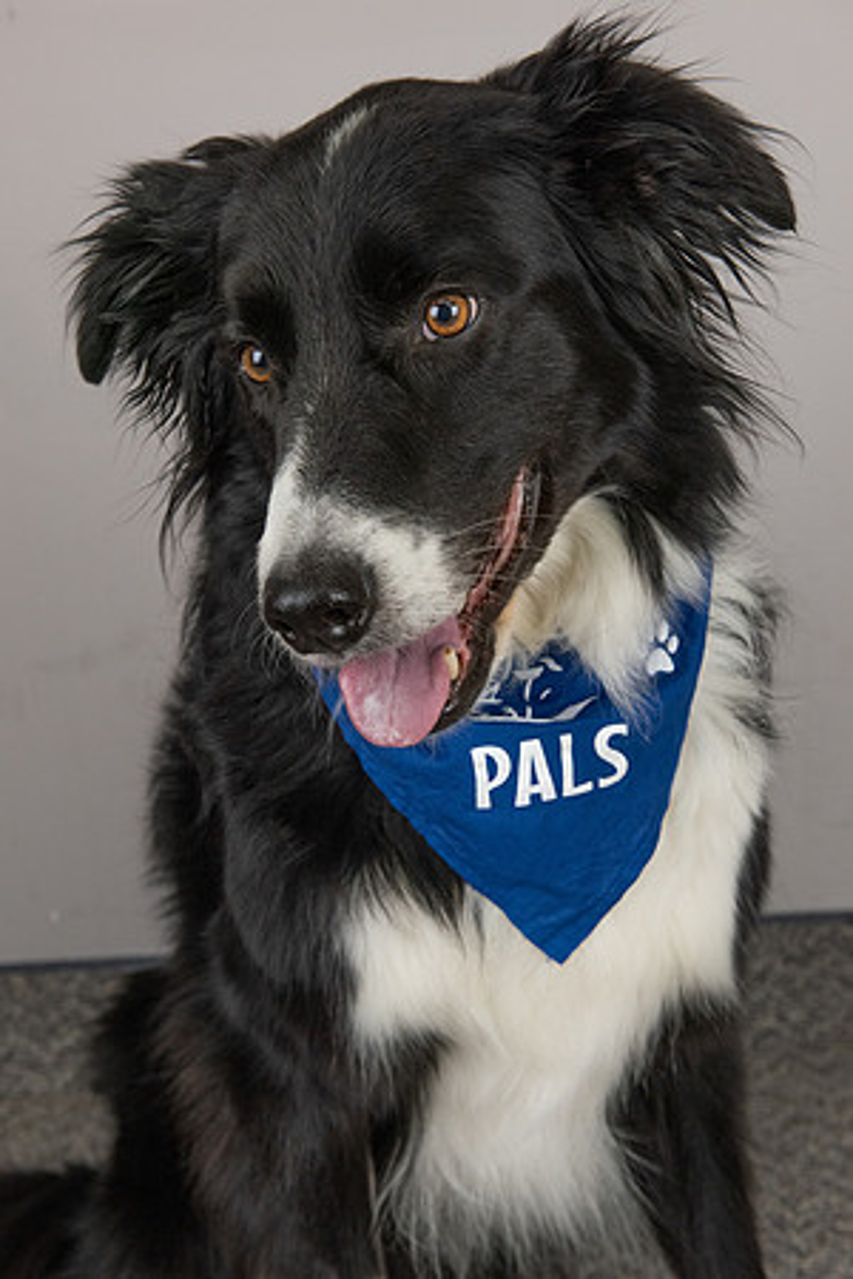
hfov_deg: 22.6
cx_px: 426
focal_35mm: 60
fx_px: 2132
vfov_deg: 33.4
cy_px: 640
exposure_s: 1/250
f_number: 8
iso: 2000
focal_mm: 60
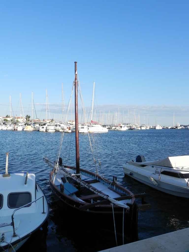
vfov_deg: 61.7
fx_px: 211
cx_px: 94
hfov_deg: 48.2
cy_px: 126
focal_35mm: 29
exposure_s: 1/357
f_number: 6.3
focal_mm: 5.2
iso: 160
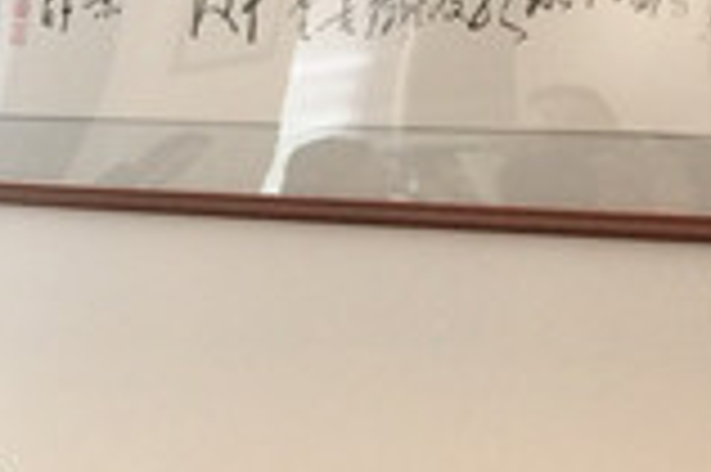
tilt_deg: -13.8
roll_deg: -3.0
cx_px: -698
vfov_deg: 8.5
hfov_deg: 12.0
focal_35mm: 153
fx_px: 3019
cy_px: 895
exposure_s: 1/17
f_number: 2.2
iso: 40
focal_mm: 4.15
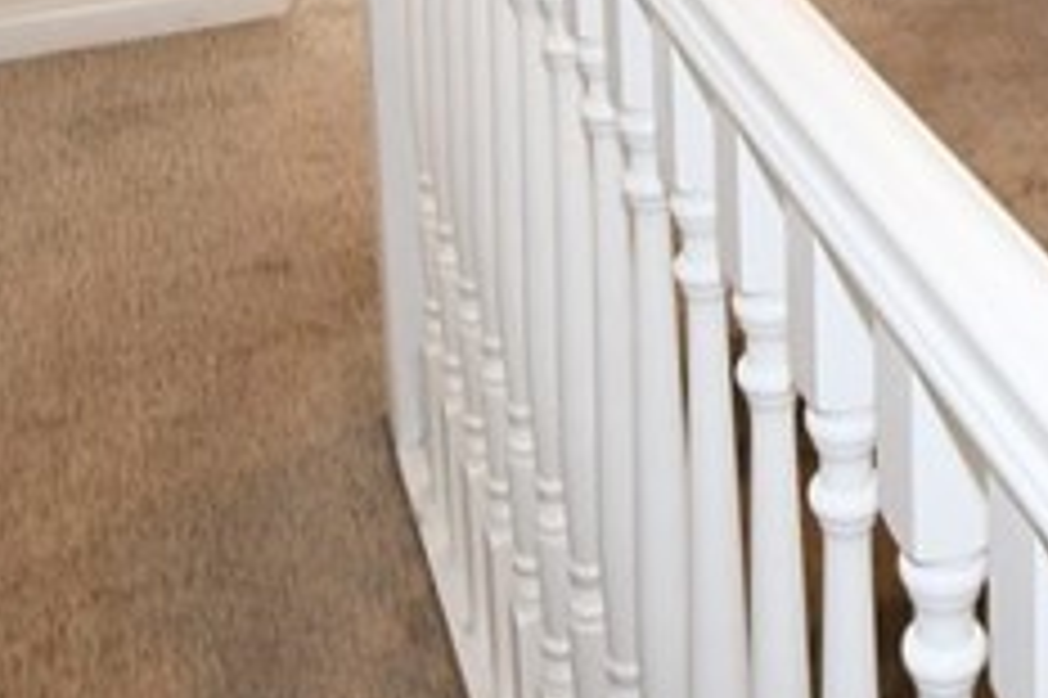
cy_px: -372
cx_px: 1030
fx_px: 1920
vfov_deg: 18.2
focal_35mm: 66
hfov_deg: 28.7
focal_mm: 10
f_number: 5.6
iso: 720
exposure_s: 1/60
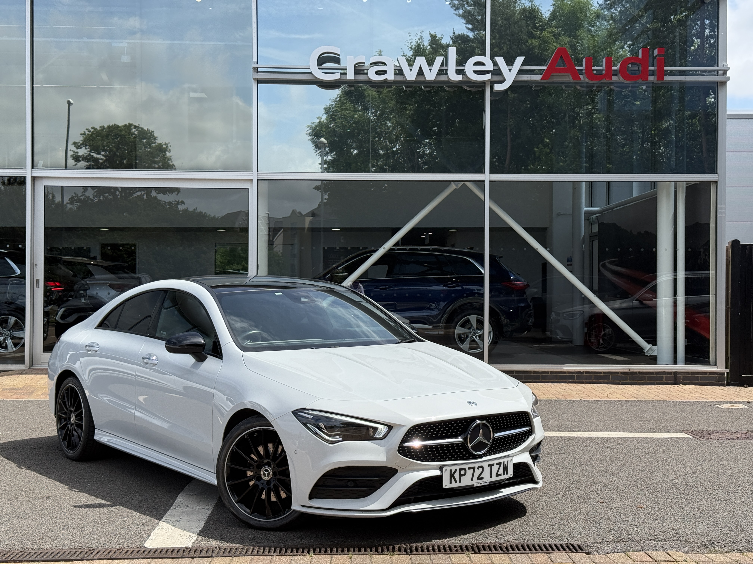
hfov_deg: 39.7
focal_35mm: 48
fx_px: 1044
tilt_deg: +1.3
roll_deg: +1.8
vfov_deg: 30.3
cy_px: 282
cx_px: 376
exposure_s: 1/5208
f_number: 1.78
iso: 100
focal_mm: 6.76
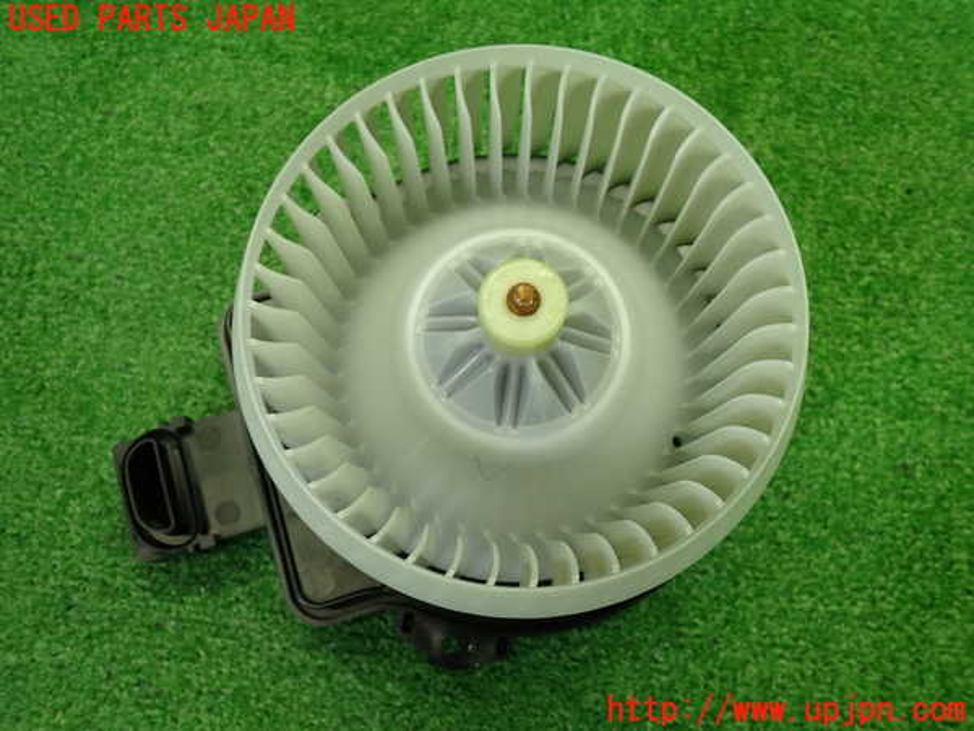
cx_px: 487
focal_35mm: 32
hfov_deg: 56.8
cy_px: 366
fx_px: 900
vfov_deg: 44.2
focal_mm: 5.79
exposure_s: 1/60
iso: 200
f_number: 2.4
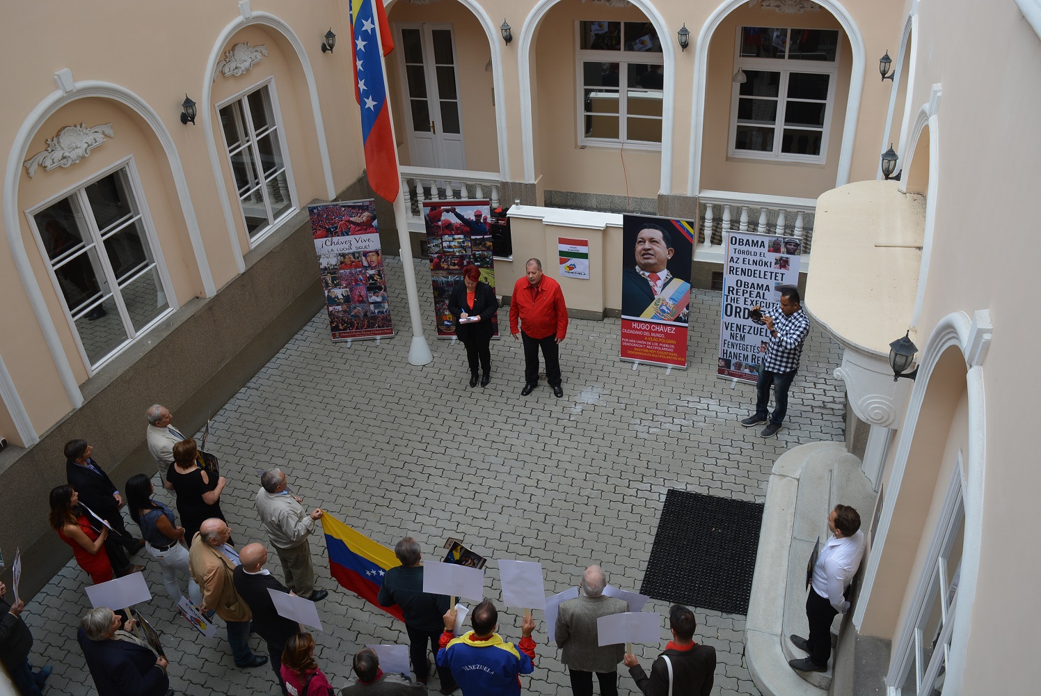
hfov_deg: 61.9
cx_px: 520
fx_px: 868
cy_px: 348
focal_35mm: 30
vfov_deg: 43.7
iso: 200
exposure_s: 1/200
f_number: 7.1
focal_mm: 20
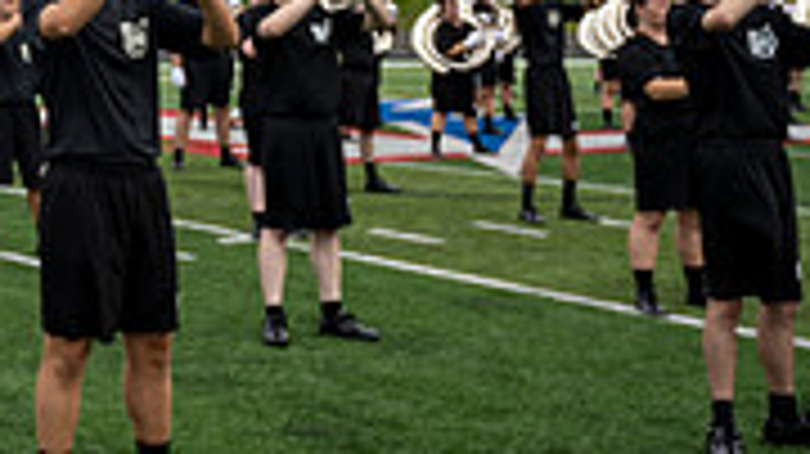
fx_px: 1739
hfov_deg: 23.9
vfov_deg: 14.0
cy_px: -223
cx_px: -158
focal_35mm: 81
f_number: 4
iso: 160
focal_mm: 24
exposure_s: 1/800
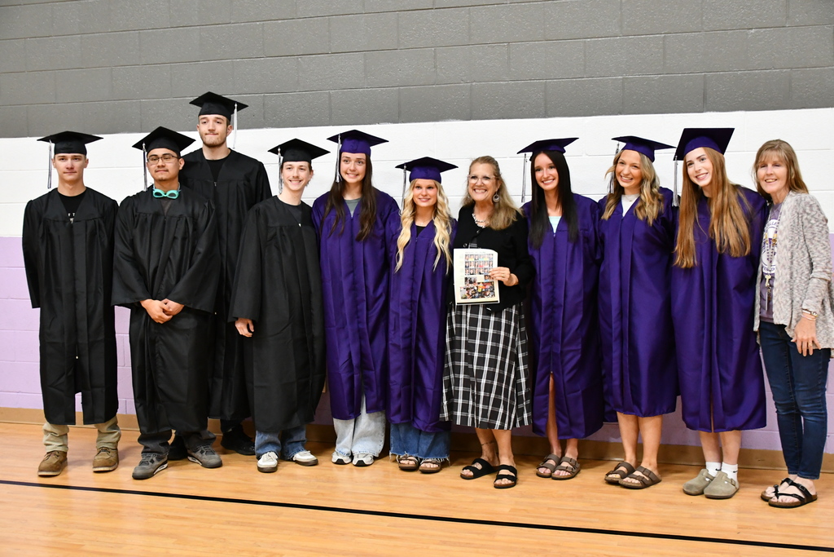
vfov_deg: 31.9
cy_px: 278
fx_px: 973
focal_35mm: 42
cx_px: 417
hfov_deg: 46.4
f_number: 4
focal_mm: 28
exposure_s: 1/100
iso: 3200
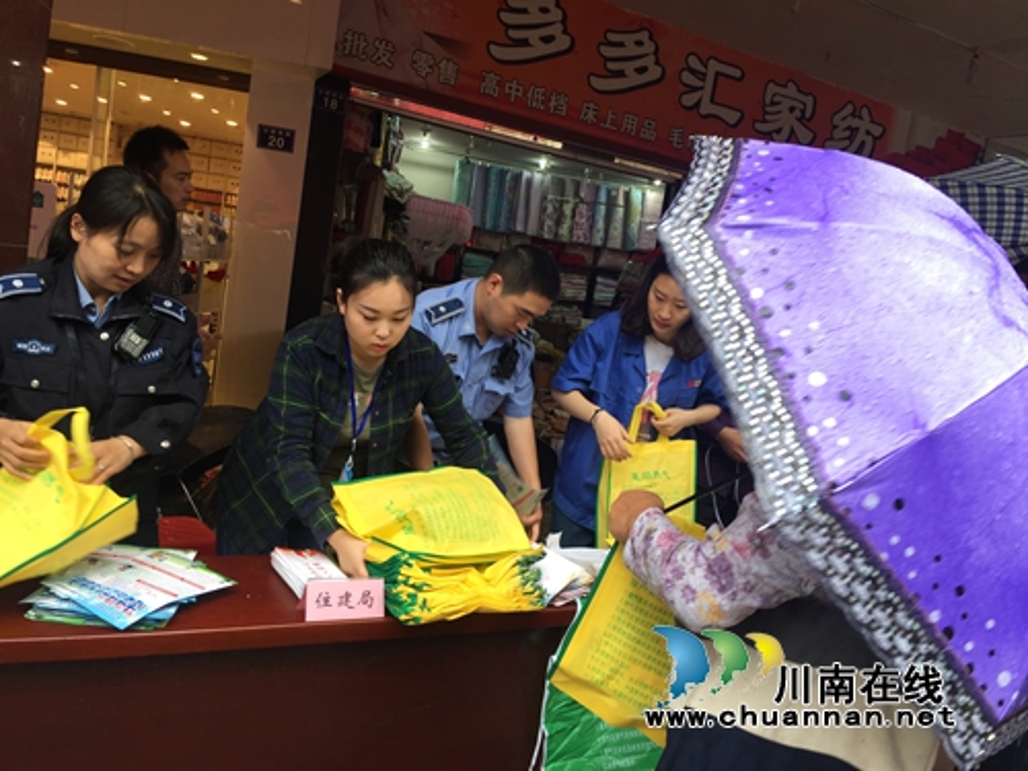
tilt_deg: -6.2
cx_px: 514
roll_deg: -9.6
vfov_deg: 48.2
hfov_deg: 61.7
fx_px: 861
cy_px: 386
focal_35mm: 29
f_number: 2.2
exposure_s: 1/60
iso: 32
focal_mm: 4.15
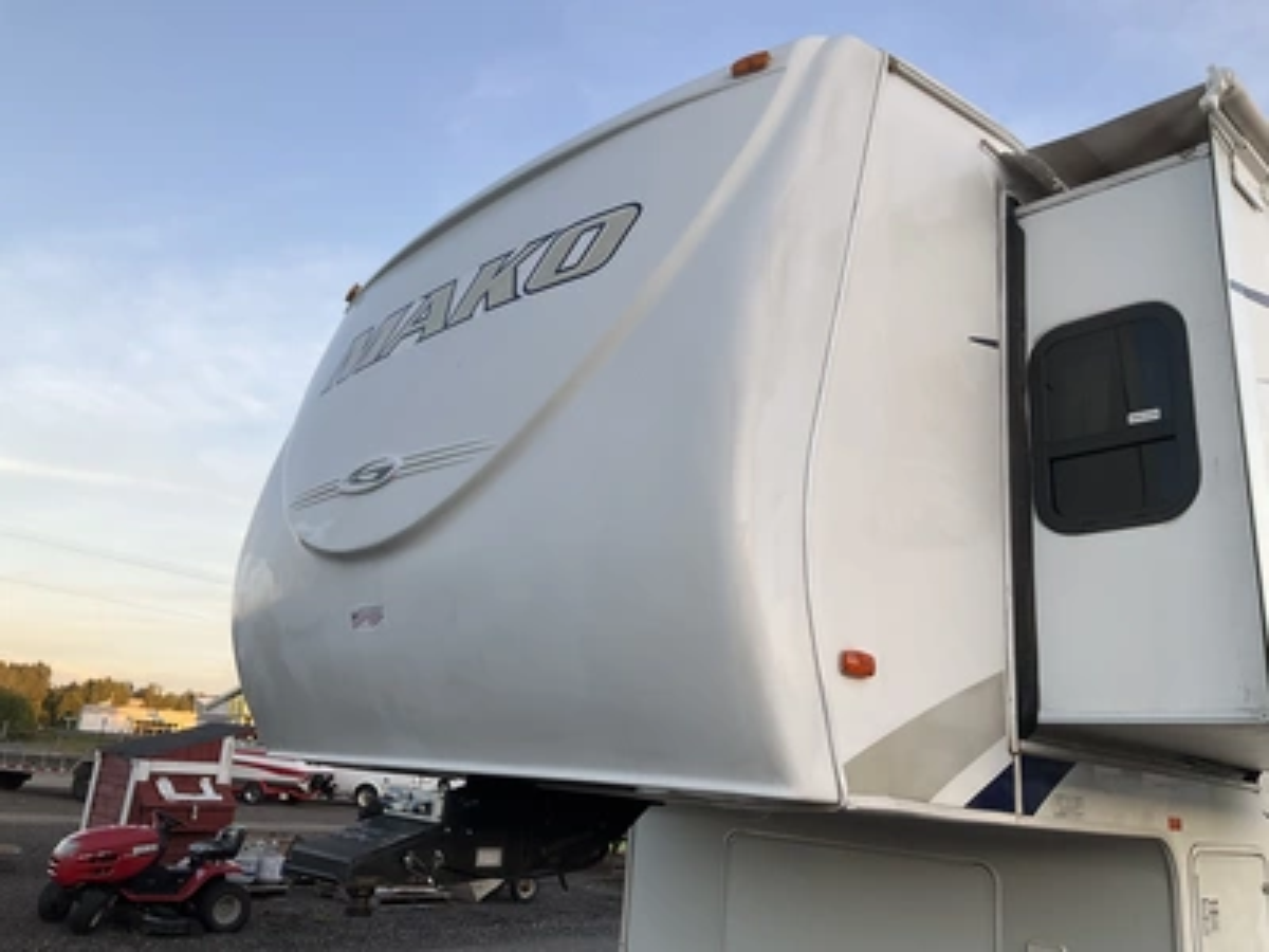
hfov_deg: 61.7
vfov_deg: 48.2
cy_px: 476
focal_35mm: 29
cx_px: 634
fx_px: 1063
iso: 25
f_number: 1.8
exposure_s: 1/250
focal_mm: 3
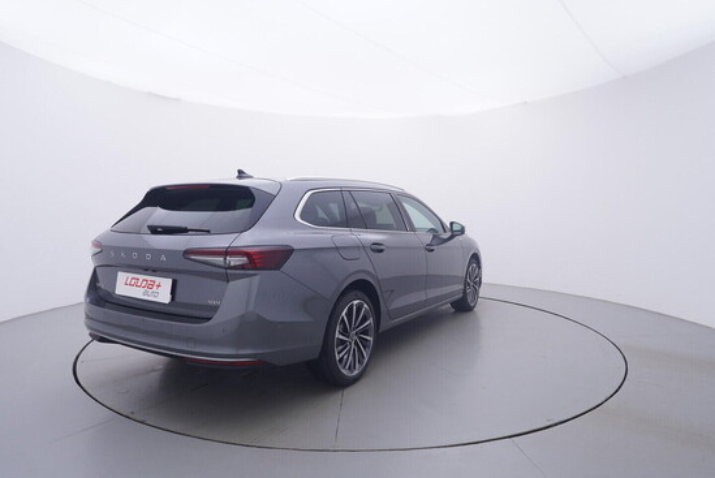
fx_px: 447
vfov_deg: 56.2
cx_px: 358
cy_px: 239
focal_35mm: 22
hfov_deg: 77.3
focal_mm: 15
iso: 200
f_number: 5
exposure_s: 1/80
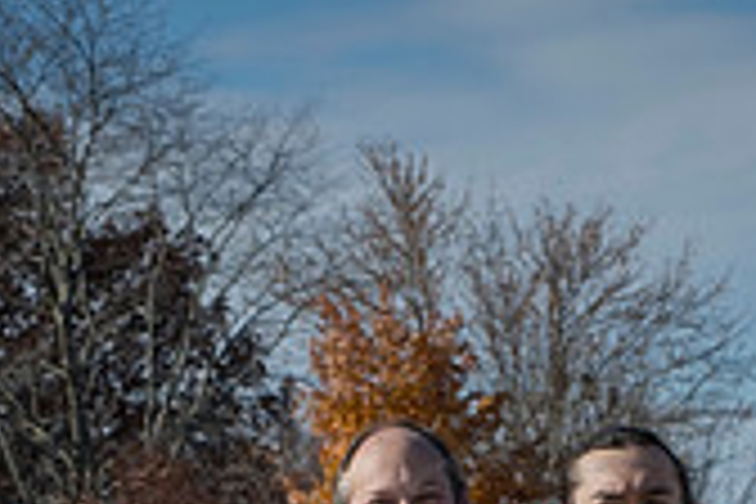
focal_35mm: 214
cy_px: 972
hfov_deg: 9.6
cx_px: 490
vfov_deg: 6.3
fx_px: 4494
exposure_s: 1/800
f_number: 11
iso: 400
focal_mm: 80
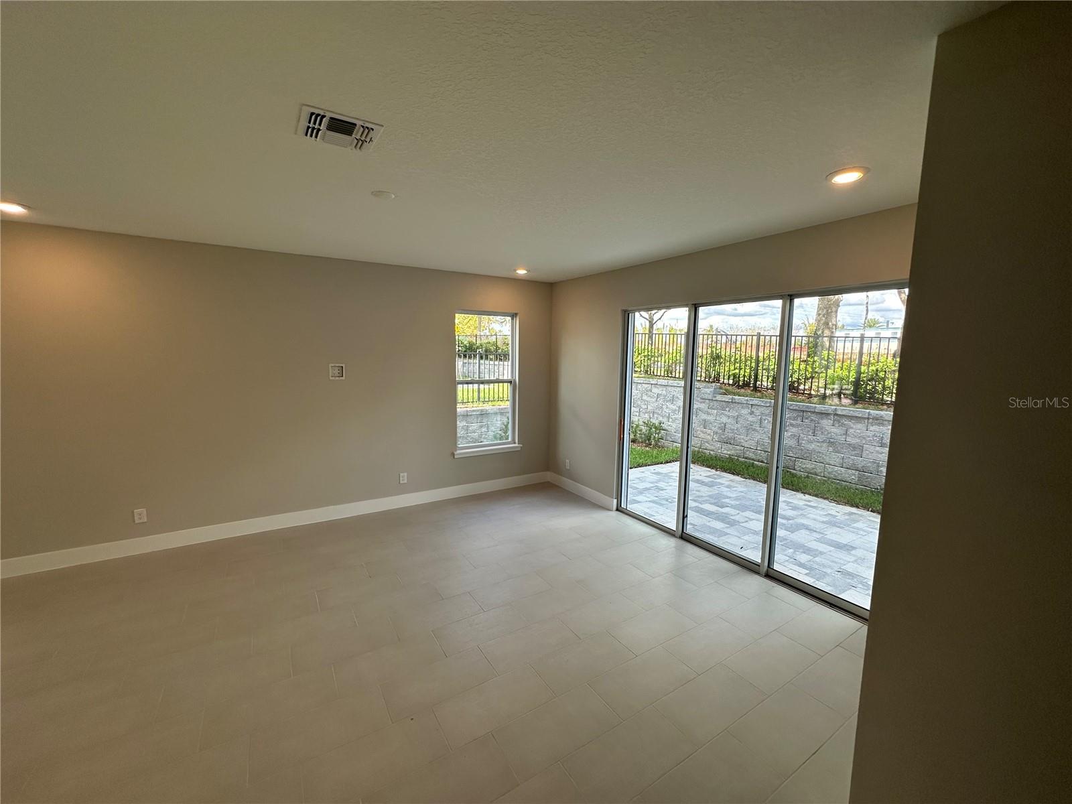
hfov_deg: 102.1
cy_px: 402
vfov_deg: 85.7
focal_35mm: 14
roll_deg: -0.8
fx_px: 434
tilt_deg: -6.6
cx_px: 536
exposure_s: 1/140
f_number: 2.2
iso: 40
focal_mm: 2.22
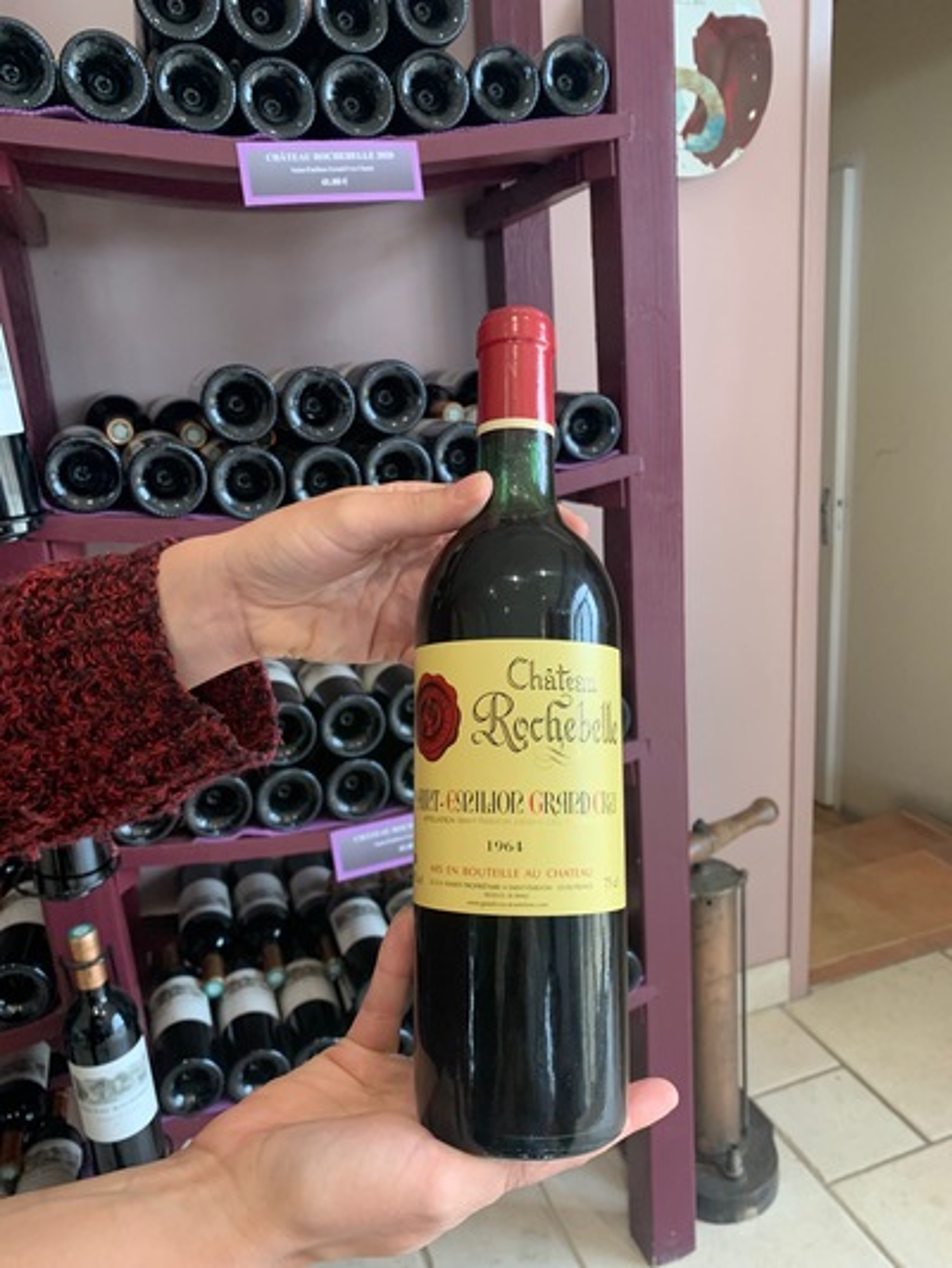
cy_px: 634
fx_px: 953
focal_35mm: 26
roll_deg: +4.6
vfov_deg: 67.3
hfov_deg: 53.1
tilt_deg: -13.8
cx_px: 476
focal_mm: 4.25
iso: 200
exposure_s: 1/60
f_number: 1.8
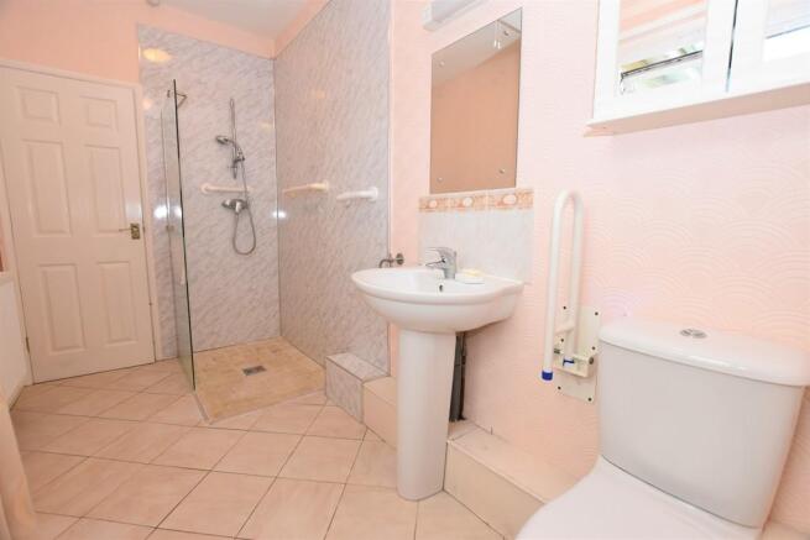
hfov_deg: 100.4
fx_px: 338
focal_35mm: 15
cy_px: 270
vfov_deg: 77.4
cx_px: 405
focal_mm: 10
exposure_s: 1/100
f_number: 5
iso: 800
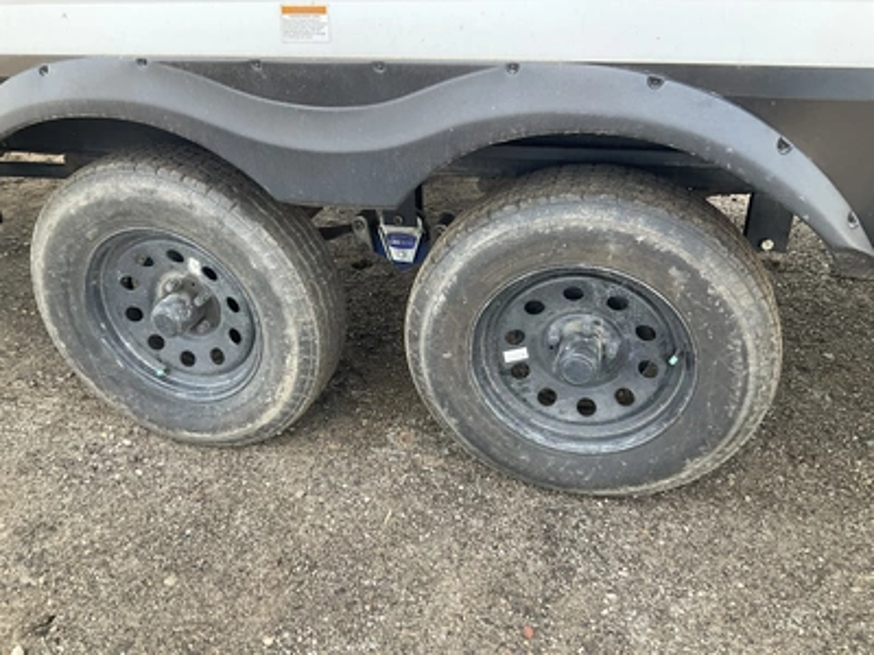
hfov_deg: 61.7
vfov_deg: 48.2
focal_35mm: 29
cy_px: 328
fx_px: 732
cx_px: 437
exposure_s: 1/122
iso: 32
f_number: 1.8
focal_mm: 3
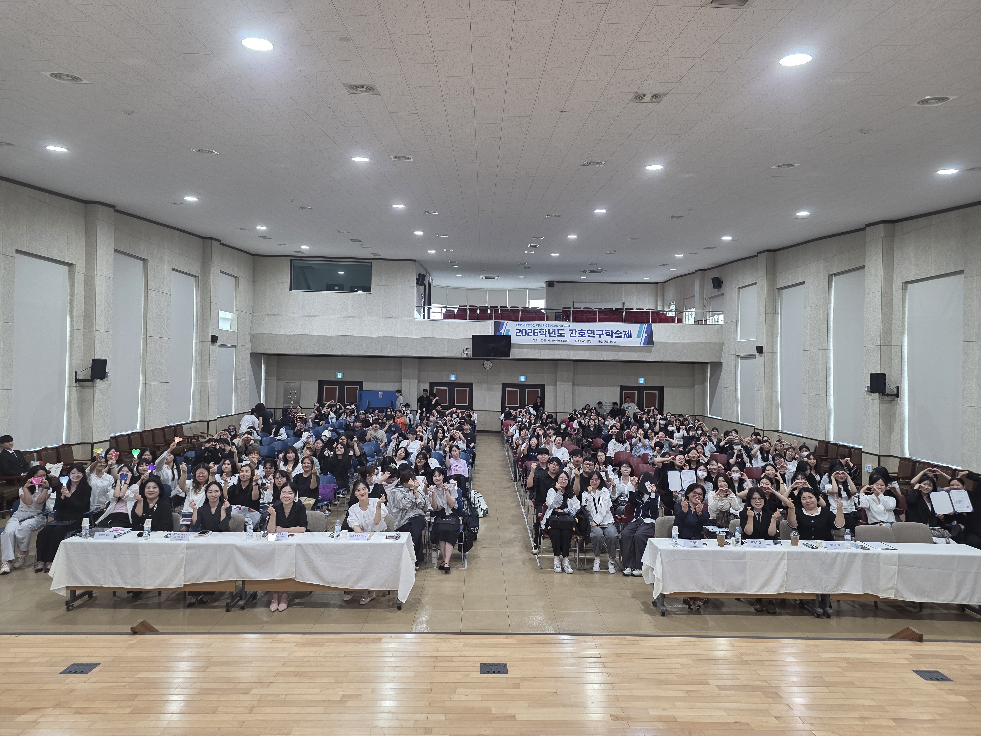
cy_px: 368
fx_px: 652
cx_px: 490
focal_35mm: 23
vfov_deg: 58.9
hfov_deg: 73.9
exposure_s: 1/120
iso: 160
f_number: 1.7
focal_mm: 6.3
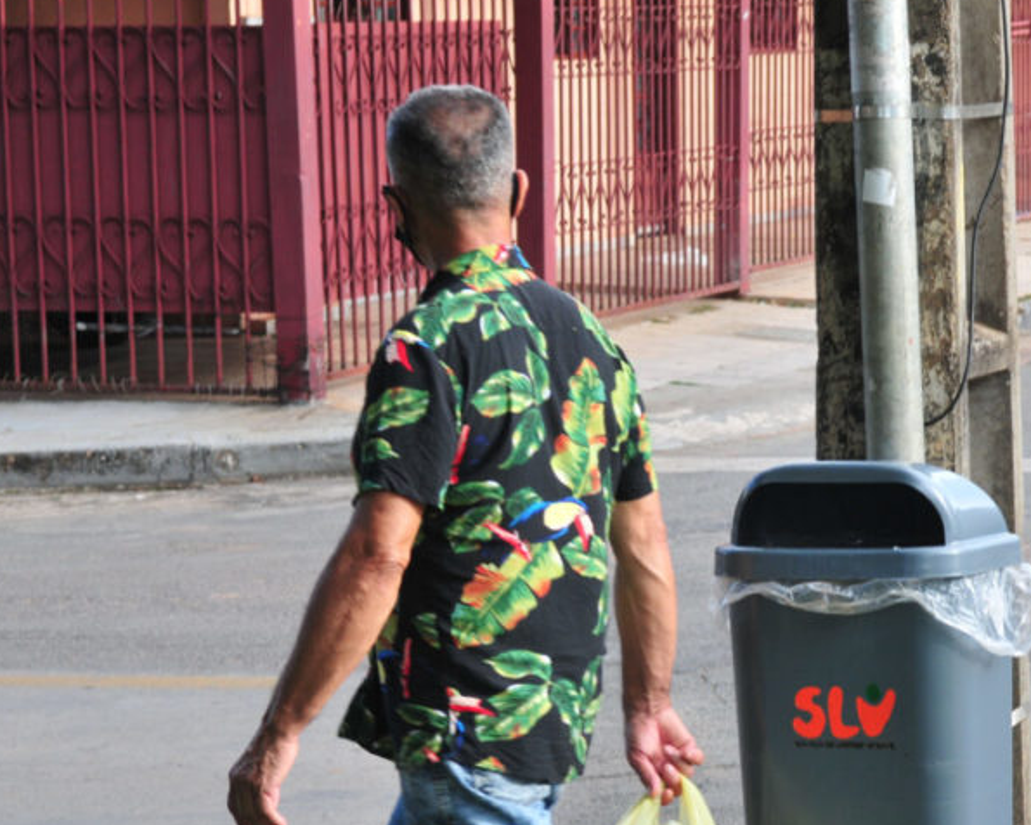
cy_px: 538
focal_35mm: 126
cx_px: 863
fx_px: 3845
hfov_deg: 15.2
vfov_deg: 12.2
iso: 400
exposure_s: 1/200
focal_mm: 52
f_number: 6.3
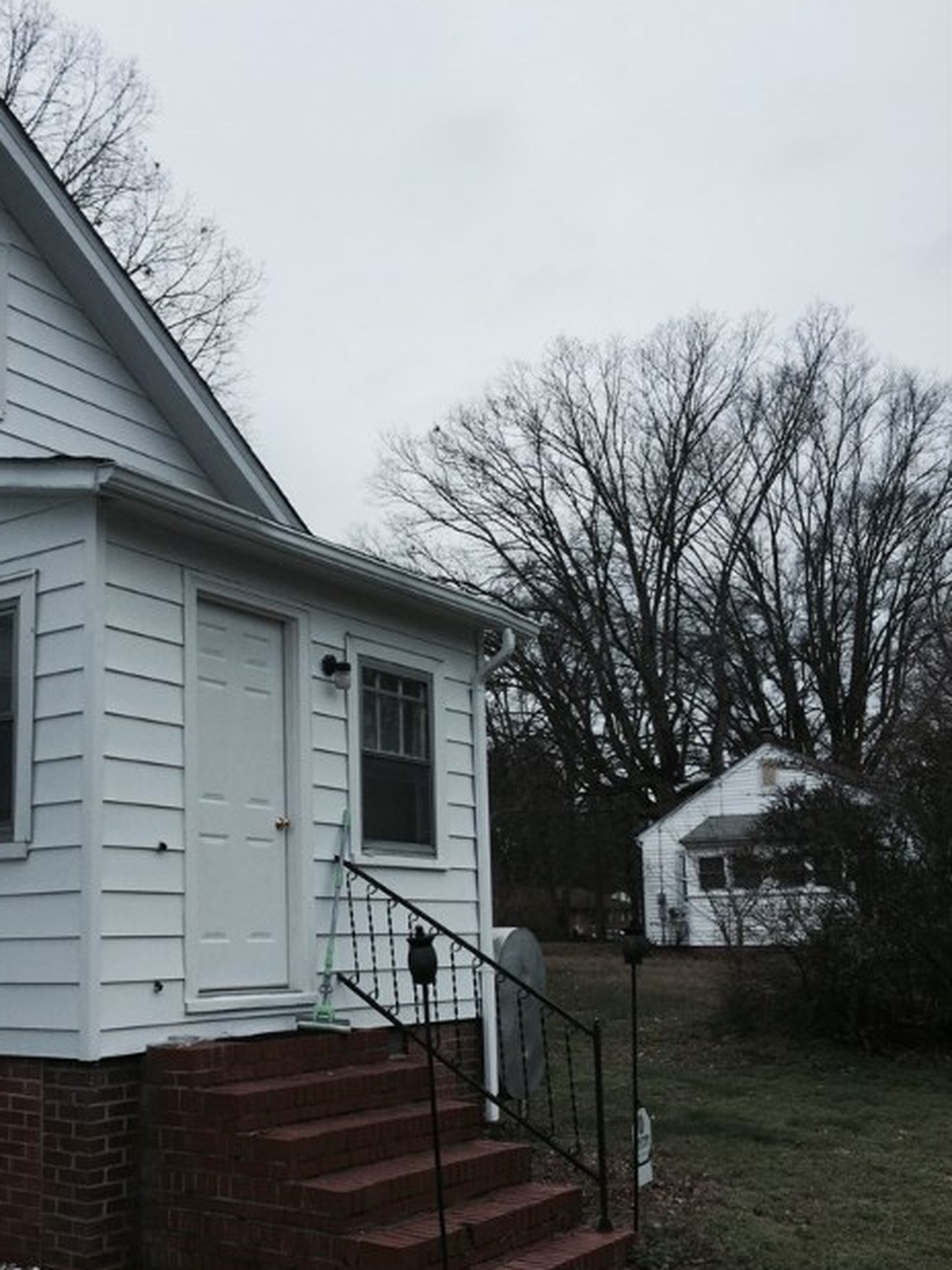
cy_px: 763
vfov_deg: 51.0
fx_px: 1321
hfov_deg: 39.4
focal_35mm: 36
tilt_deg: +9.7
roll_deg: +2.3
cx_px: 365
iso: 32
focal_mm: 4.15
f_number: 2.2
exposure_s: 1/527
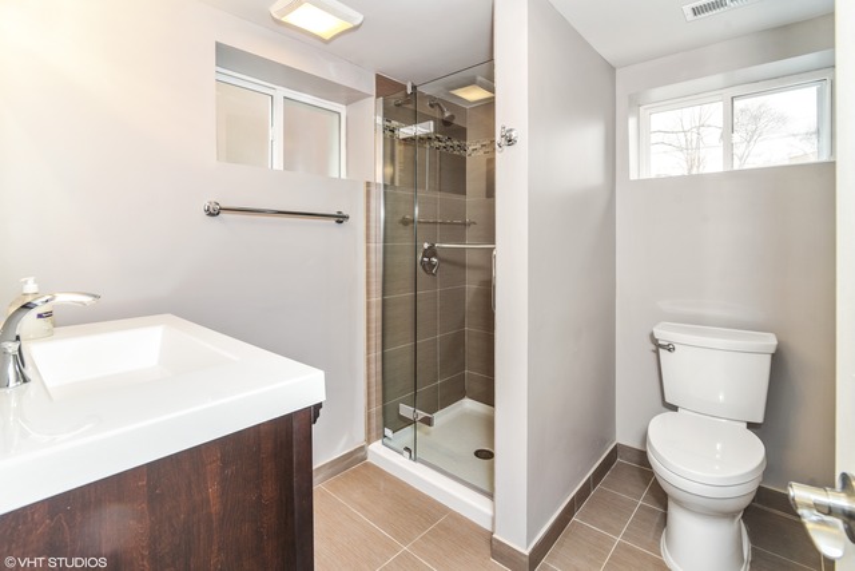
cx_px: 428
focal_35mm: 16
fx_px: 380
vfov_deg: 73.8
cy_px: 286
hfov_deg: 96.7
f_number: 8
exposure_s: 1/30
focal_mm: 16
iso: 200
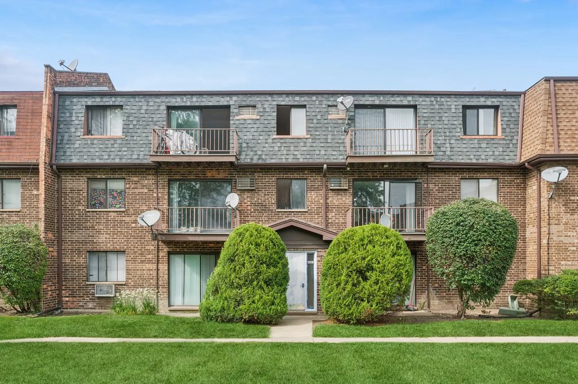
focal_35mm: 31
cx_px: 289
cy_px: 192
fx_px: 497
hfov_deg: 60.3
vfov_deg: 42.3
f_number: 8
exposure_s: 1/400
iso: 400
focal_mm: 31
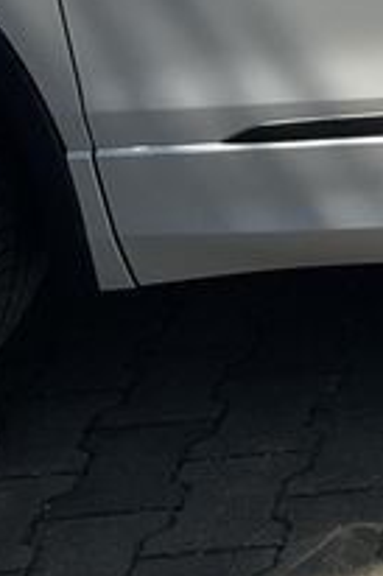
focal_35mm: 117
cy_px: -252
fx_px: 1870
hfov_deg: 10.0
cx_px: 967
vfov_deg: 16.2
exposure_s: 1/3788
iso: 25
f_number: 1.8
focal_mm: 3
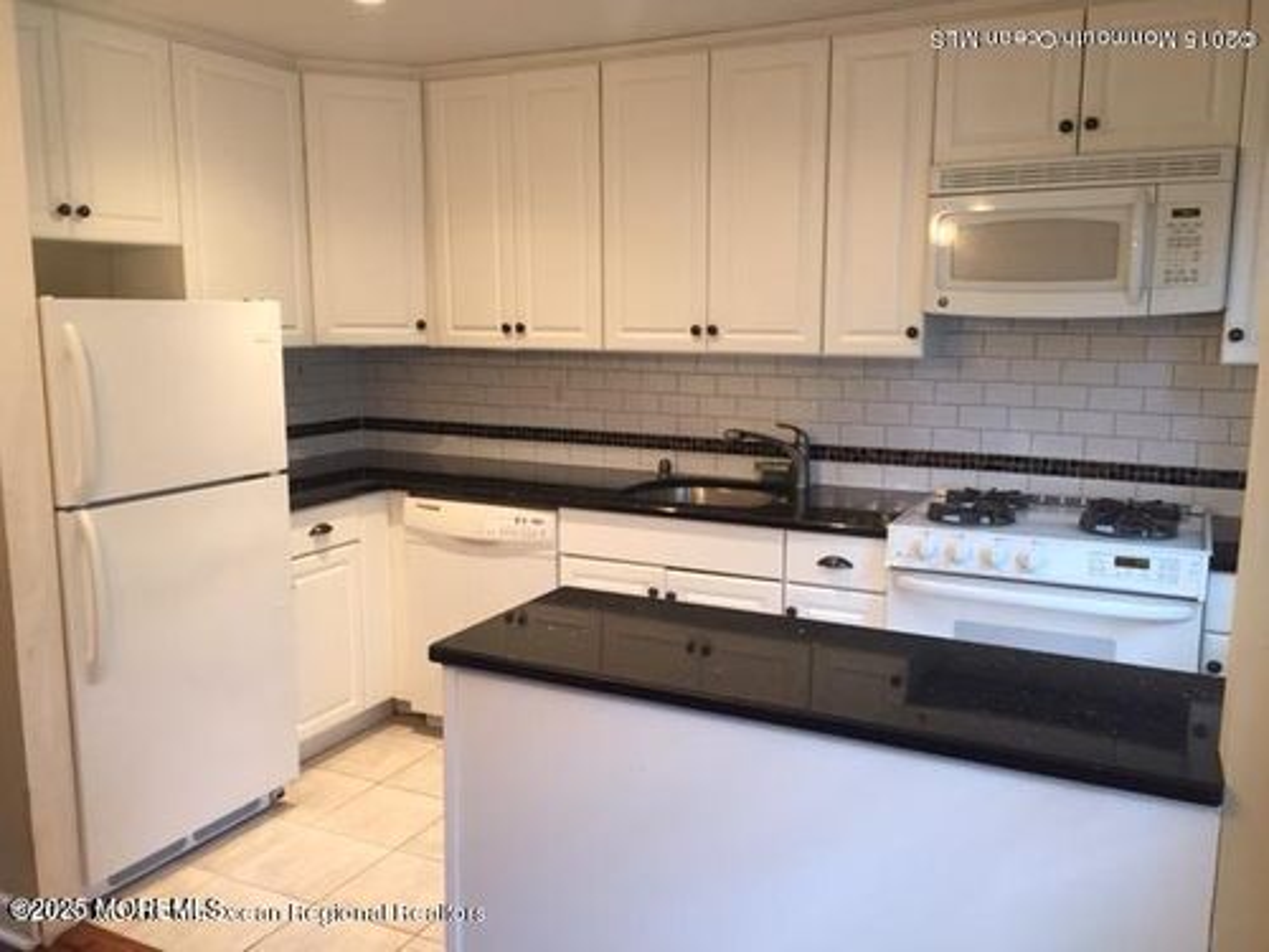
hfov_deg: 61.7
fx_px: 1063
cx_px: 634
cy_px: 476
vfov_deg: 48.2
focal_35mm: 29
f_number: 2.2
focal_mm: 4.15
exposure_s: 1/30
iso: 100
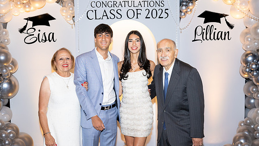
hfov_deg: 48.4
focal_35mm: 42
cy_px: 87
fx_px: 288
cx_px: 130
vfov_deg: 28.3
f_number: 5.6
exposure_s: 1/80
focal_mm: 39
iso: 1000
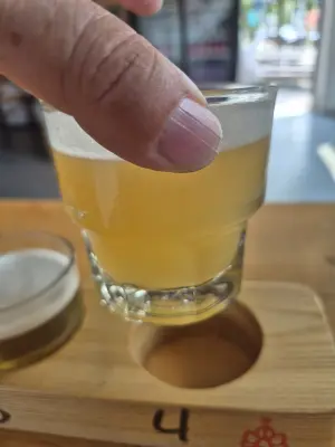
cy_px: 224
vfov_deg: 73.9
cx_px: 168
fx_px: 297
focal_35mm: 23
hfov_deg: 58.9
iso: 80
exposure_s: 1/120
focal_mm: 5.4
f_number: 1.8
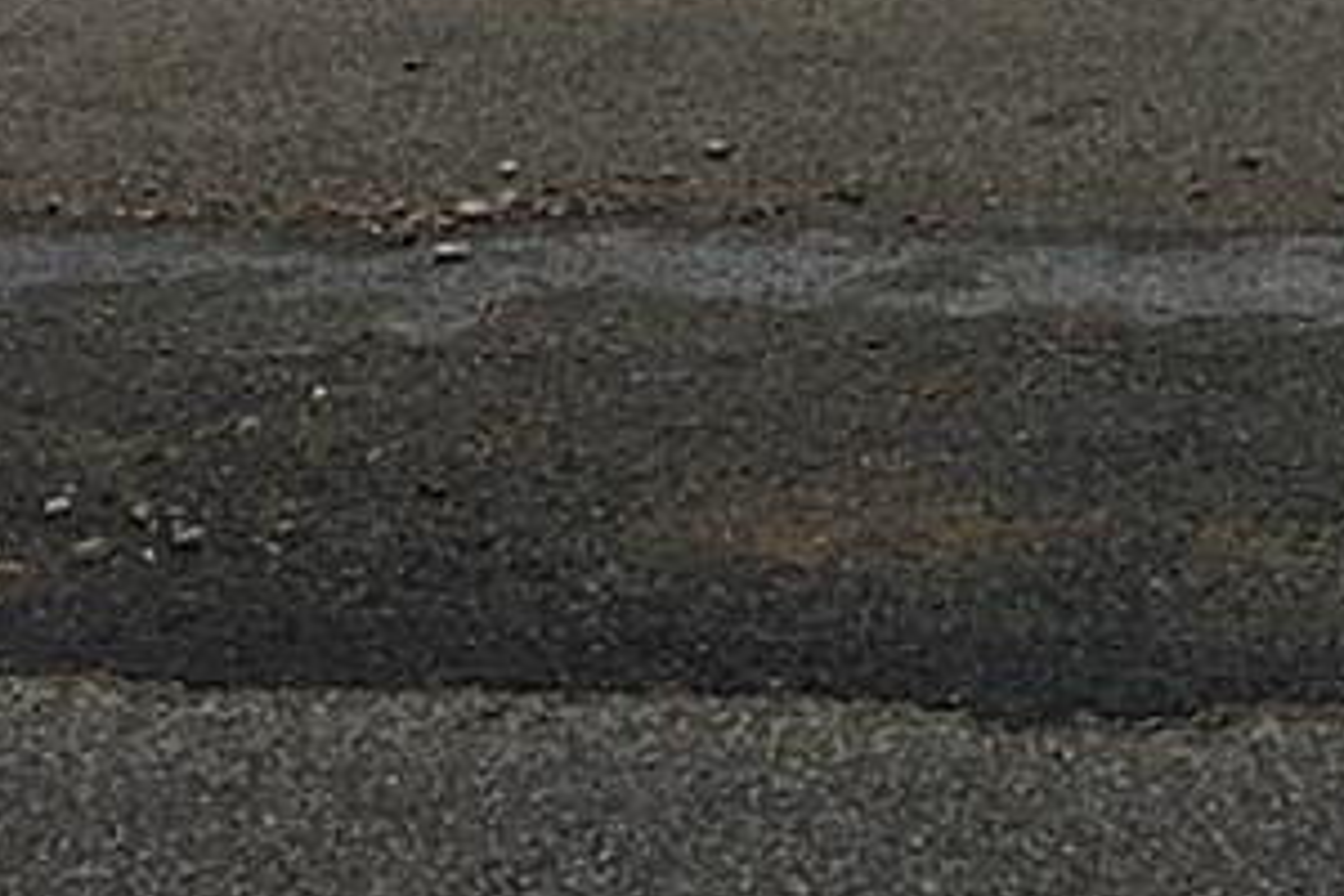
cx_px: 1335
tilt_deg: +0.7
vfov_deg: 12.1
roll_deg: -1.3
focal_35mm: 103
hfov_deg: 19.3
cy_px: -753
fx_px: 3845
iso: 32
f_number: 2.2
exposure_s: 1/1980
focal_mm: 4.15
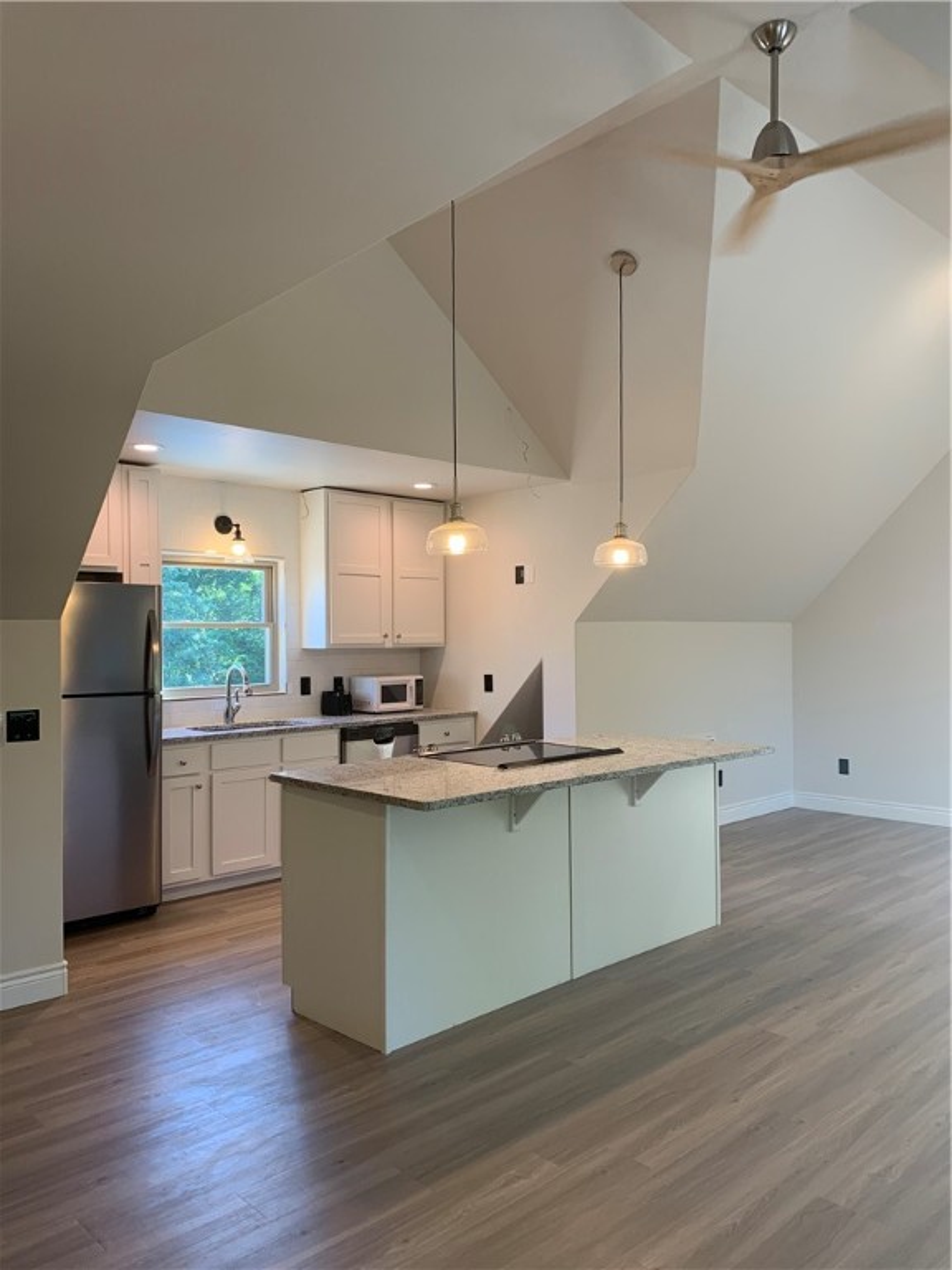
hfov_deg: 53.1
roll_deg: +0.3
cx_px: 476
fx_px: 953
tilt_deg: +0.1
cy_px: 635
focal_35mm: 26
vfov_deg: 67.3
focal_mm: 4.25
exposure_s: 1/60
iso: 64
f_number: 1.8
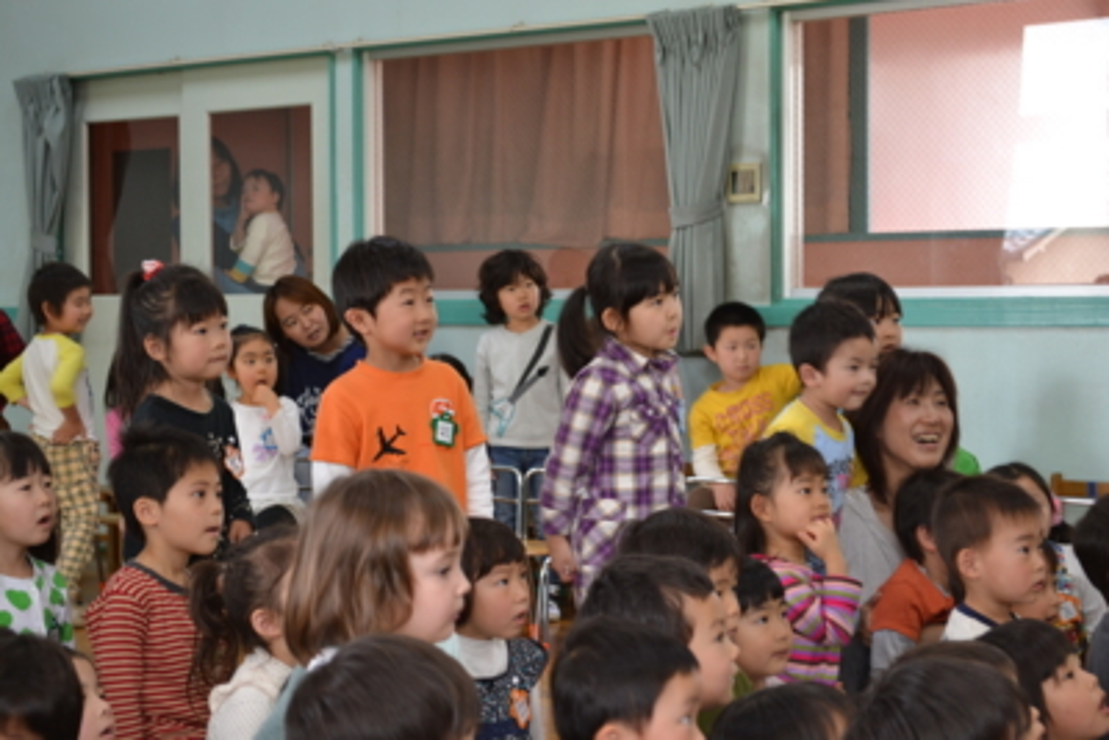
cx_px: 554
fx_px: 2542
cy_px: 370
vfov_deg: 16.6
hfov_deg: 24.6
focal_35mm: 82
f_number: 5.6
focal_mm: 55
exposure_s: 1/20
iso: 400
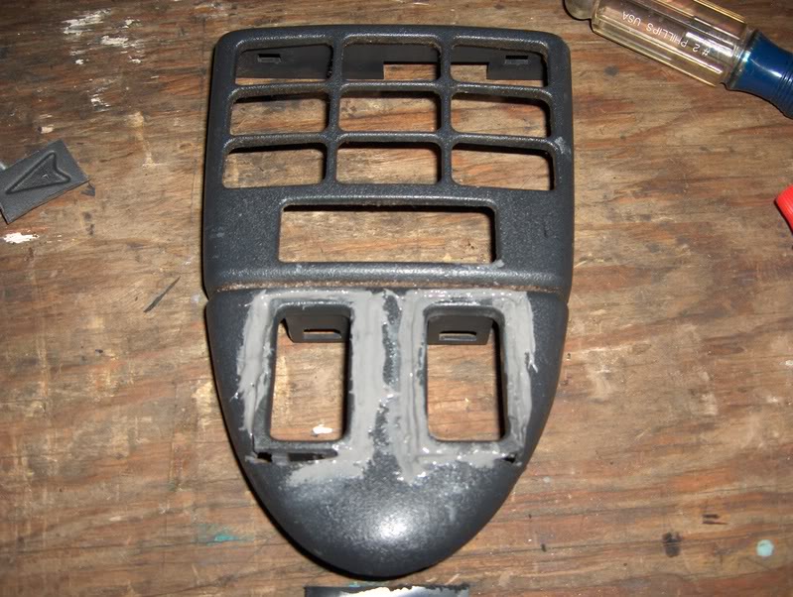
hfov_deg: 47.8
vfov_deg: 36.9
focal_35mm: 39
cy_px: 298
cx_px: 396
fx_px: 895
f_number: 2.8
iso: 100
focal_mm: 8
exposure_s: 1/60
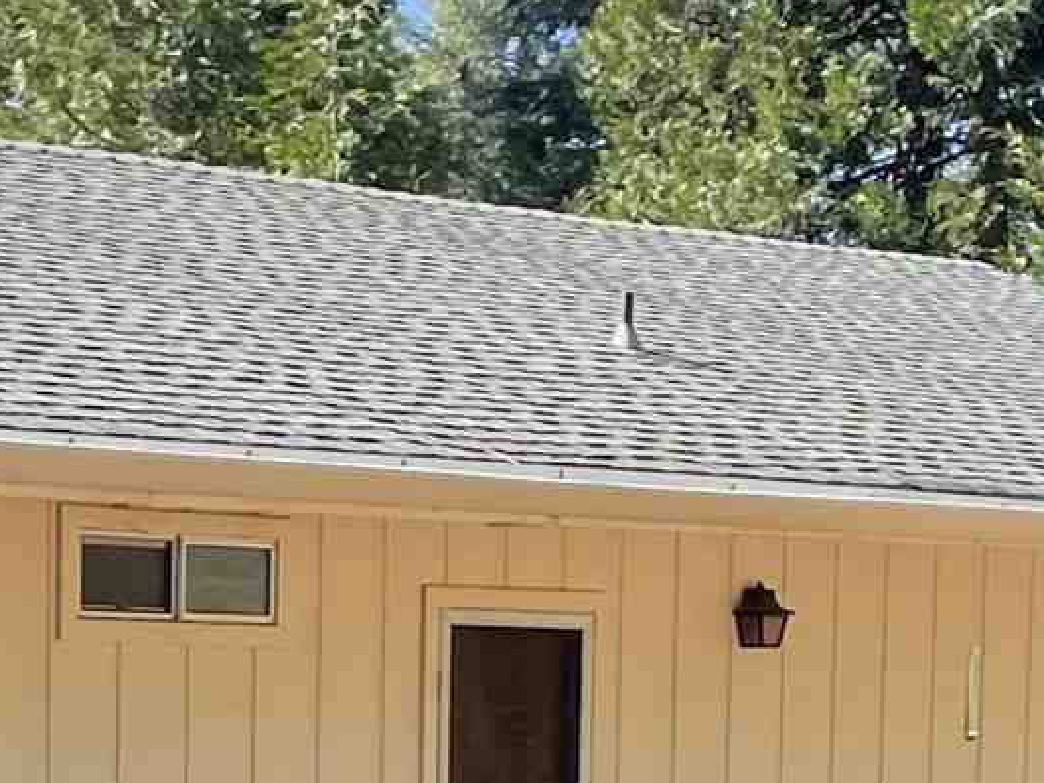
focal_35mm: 151
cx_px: 22
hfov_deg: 12.9
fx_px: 4555
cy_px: 1223
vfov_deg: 9.5
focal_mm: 4.2
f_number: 1.6
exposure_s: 1/812
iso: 32
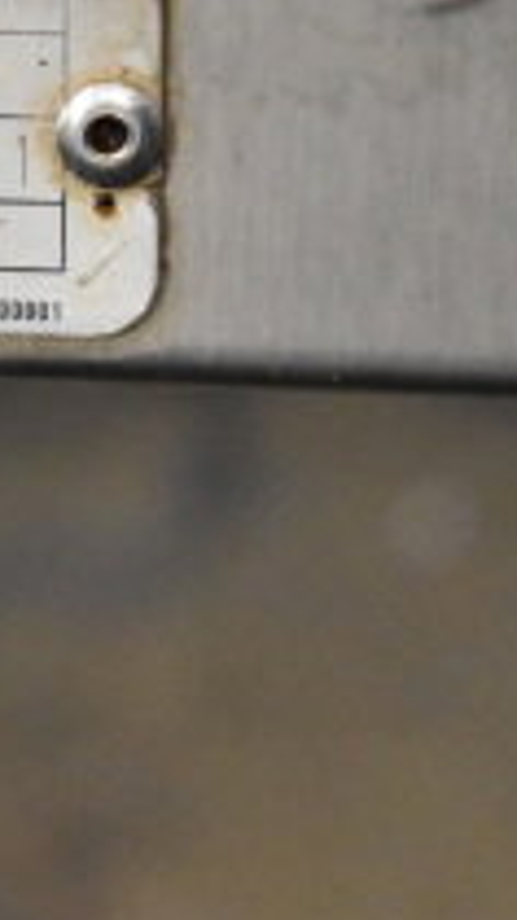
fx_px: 6135
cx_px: -714
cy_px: 186
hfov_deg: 4.7
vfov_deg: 8.6
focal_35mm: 252
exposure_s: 1/100
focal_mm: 55
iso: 8000
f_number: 5.6
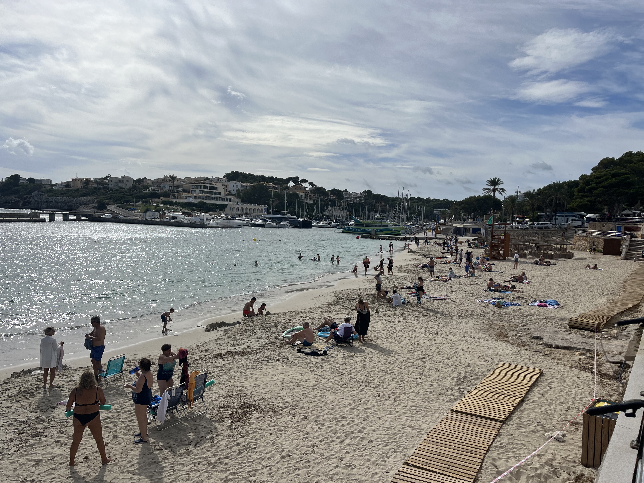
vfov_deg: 53.1
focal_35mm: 26
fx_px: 484
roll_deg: -2.4
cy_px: 242
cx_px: 322
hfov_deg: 67.3
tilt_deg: -3.9
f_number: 1.6
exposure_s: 1/10870
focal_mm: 5.1
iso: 50
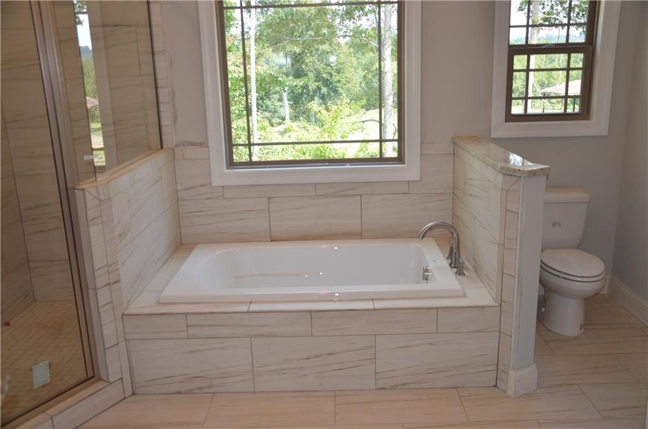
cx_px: 324
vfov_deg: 39.8
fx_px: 592
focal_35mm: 33
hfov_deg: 57.3
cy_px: 214
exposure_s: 1/125
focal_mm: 22
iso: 200
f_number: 3.8
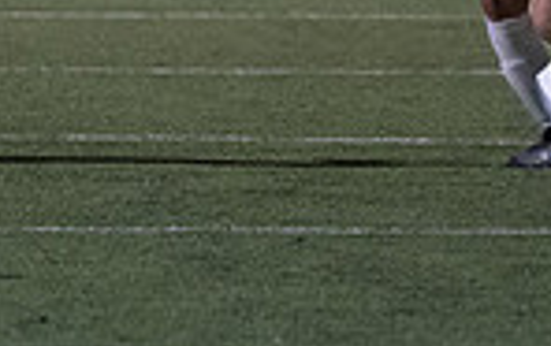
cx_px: -464
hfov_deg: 2.4
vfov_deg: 1.5
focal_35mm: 880
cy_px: -224
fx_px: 13235
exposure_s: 1/1000
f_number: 2.8
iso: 5000
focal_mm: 147
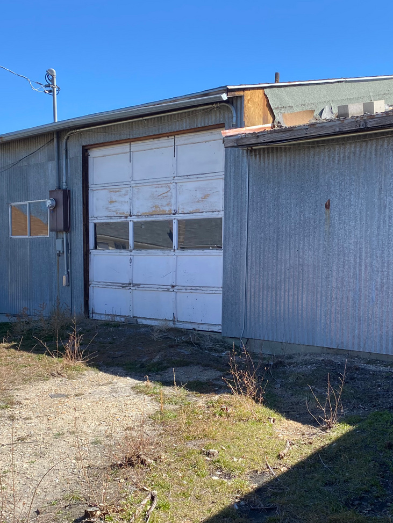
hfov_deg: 35.0
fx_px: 620
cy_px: 284
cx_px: 237
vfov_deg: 45.7
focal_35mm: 41
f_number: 1.8
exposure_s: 1/1218
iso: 32
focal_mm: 4.25
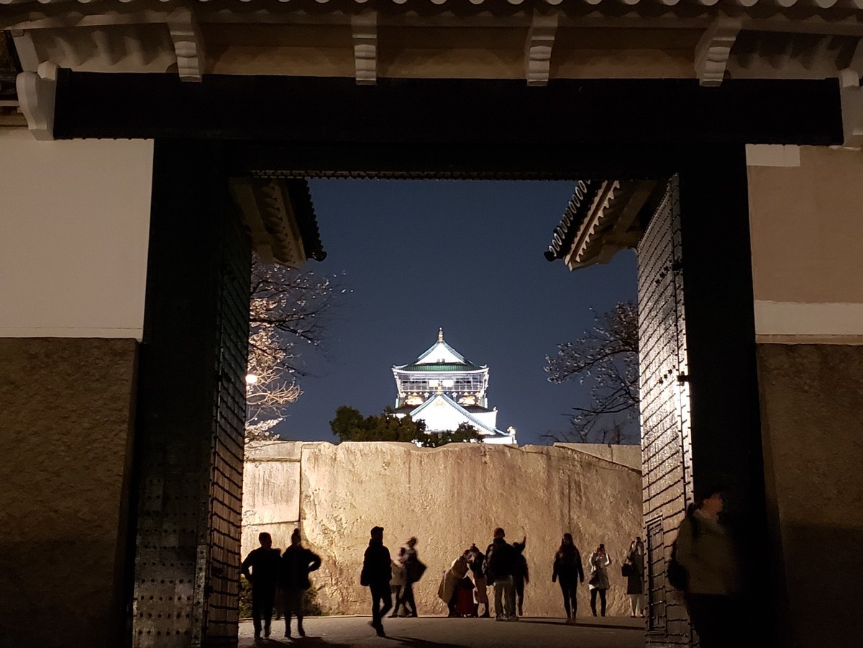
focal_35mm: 26
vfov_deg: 53.1
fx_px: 648
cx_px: 432
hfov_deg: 67.3
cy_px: 324
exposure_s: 1/10
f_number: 1.5
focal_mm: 4.3
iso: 640
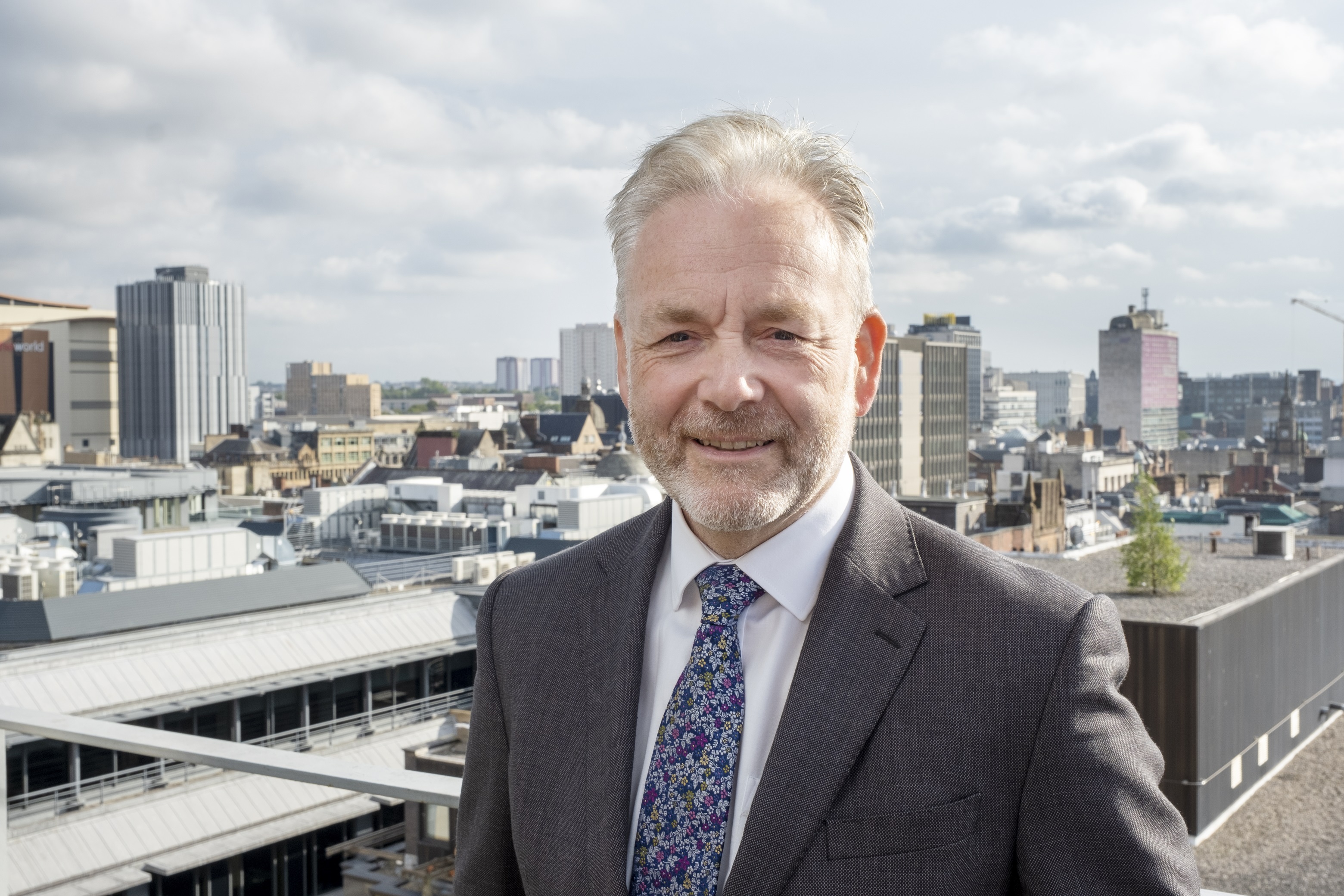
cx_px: 672
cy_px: 448
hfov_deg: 48.5
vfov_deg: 33.4
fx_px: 1493
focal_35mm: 40
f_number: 11
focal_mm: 26.6
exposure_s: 1/160
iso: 250
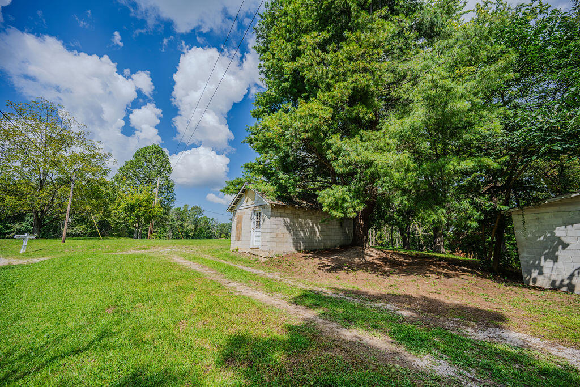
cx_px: 290
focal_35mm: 14
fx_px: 226
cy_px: 194
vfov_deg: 81.2
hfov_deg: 104.2
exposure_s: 1/3200
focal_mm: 14
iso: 400
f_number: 4
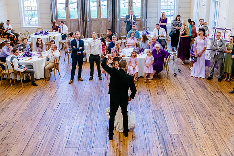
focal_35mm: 45
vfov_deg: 29.6
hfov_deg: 43.3
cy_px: 78
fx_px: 295
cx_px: 117
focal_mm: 44
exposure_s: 1/640
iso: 3200
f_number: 3.2
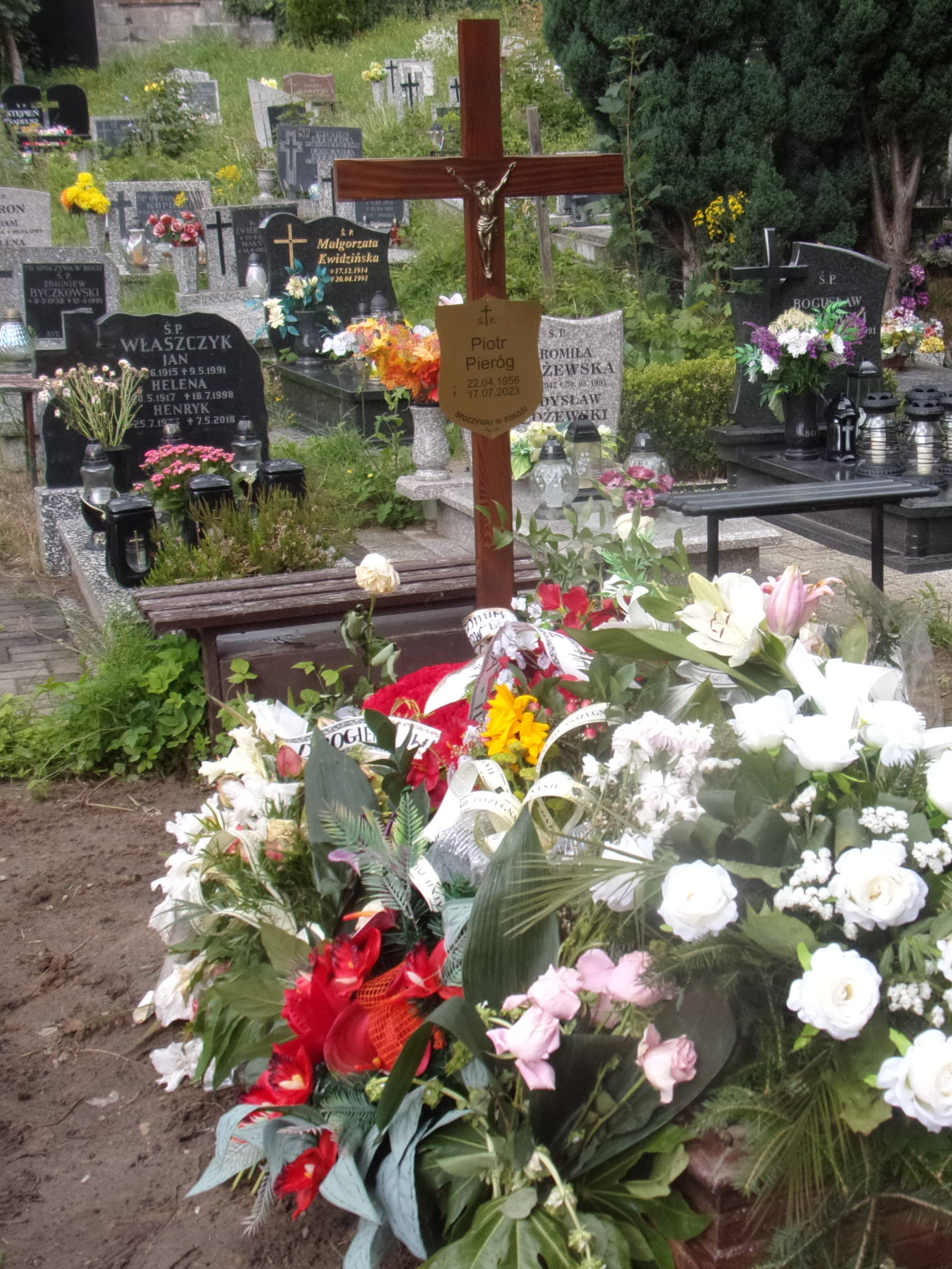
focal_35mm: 45
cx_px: 696
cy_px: 636
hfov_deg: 31.7
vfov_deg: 42.1
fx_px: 1650
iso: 80
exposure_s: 1/180
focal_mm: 5.9
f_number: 3.7
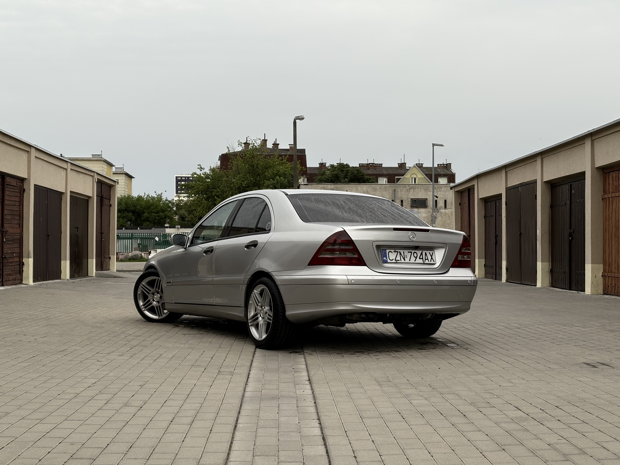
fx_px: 931
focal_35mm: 52
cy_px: 232
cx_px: 310
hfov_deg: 36.8
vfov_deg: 28.0
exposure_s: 1/85
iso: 50
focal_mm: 5.96
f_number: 1.6
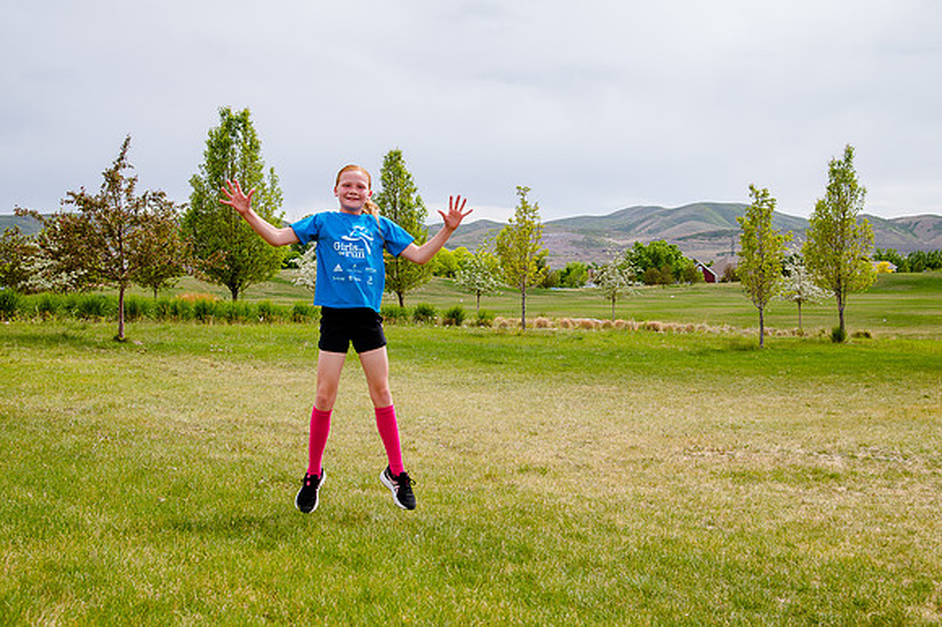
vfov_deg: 29.3
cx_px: 465
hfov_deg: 42.9
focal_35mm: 46
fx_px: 1198
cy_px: 296
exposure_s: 1/640
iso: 200
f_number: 6.3
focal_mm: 40
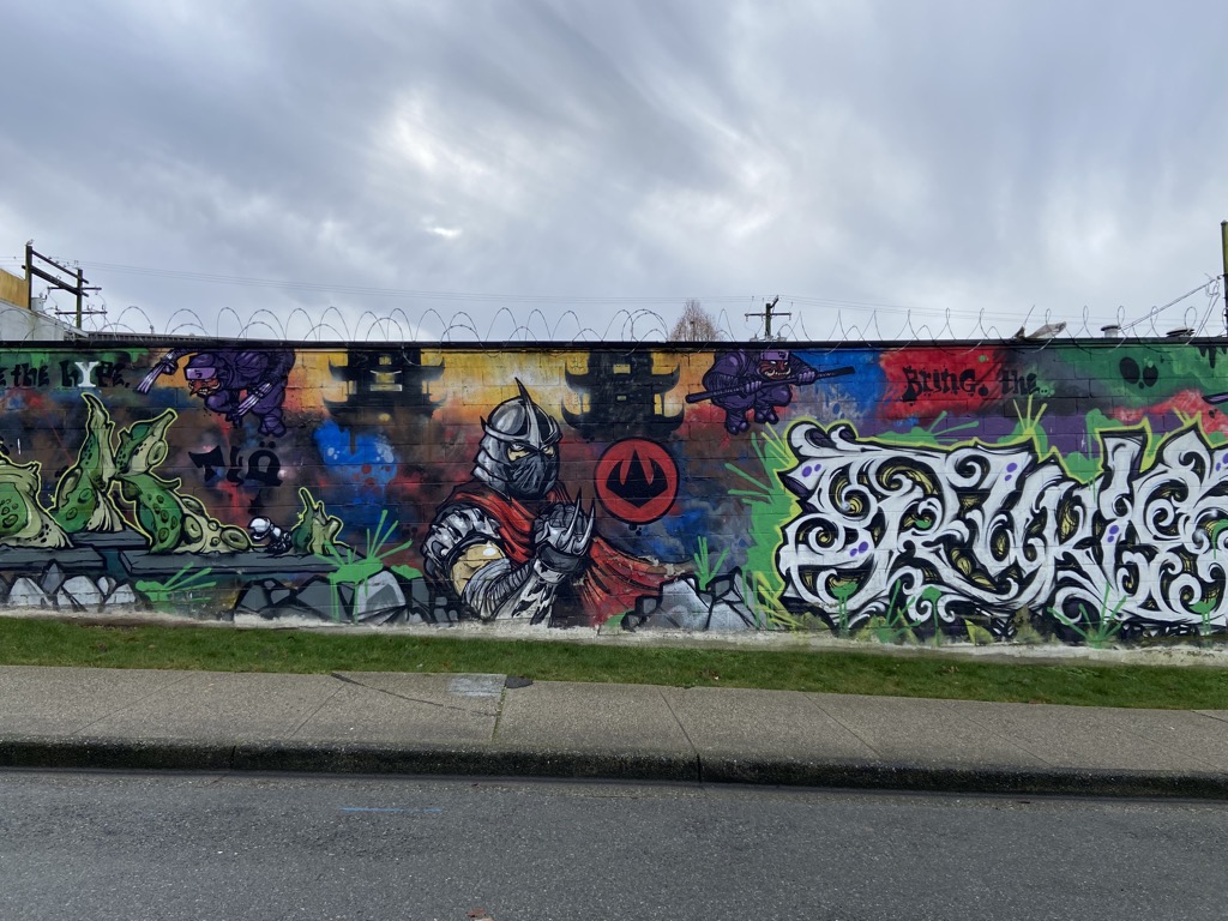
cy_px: 460
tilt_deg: +4.0
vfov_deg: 53.1
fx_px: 922
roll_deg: +1.3
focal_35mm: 26
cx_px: 614
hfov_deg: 67.3
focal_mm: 4.25
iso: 32
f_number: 1.8
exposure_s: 1/626
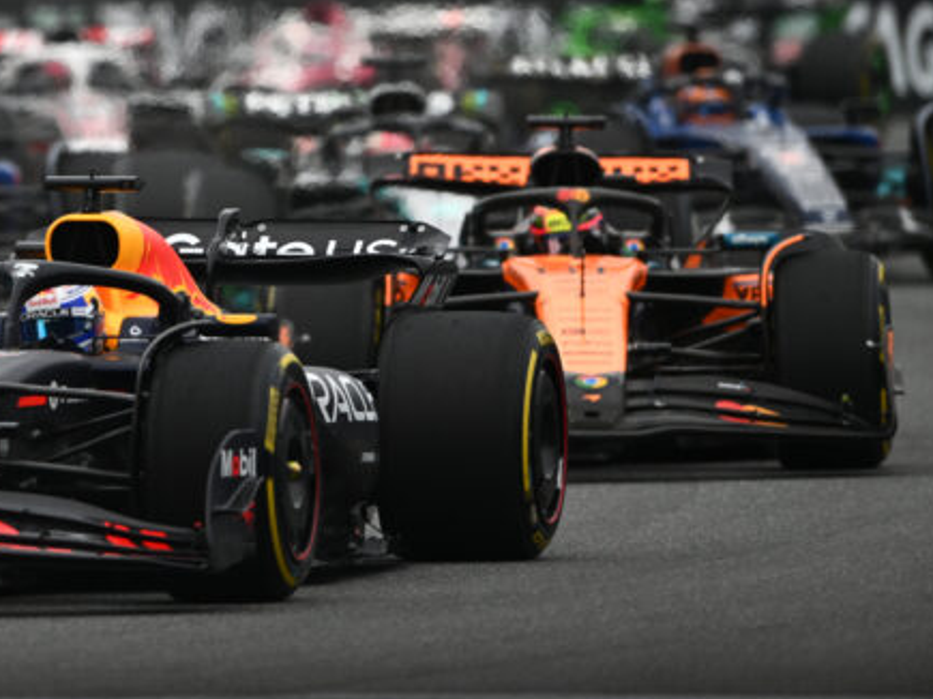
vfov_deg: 1.6
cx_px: -101
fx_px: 24386
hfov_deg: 2.2
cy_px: 23
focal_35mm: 905
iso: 200
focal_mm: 400
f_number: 4
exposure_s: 1/2000
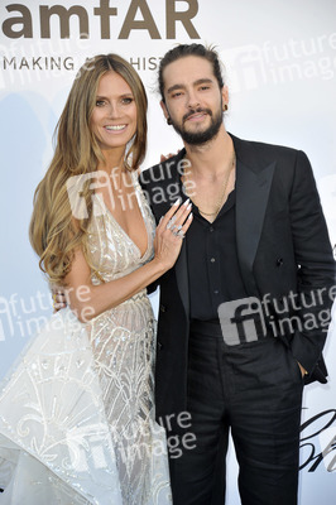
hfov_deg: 10.9
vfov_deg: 16.4
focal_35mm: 125
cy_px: 252
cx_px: 168
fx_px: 1753
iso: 1250
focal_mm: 125
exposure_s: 1/160
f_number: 6.3
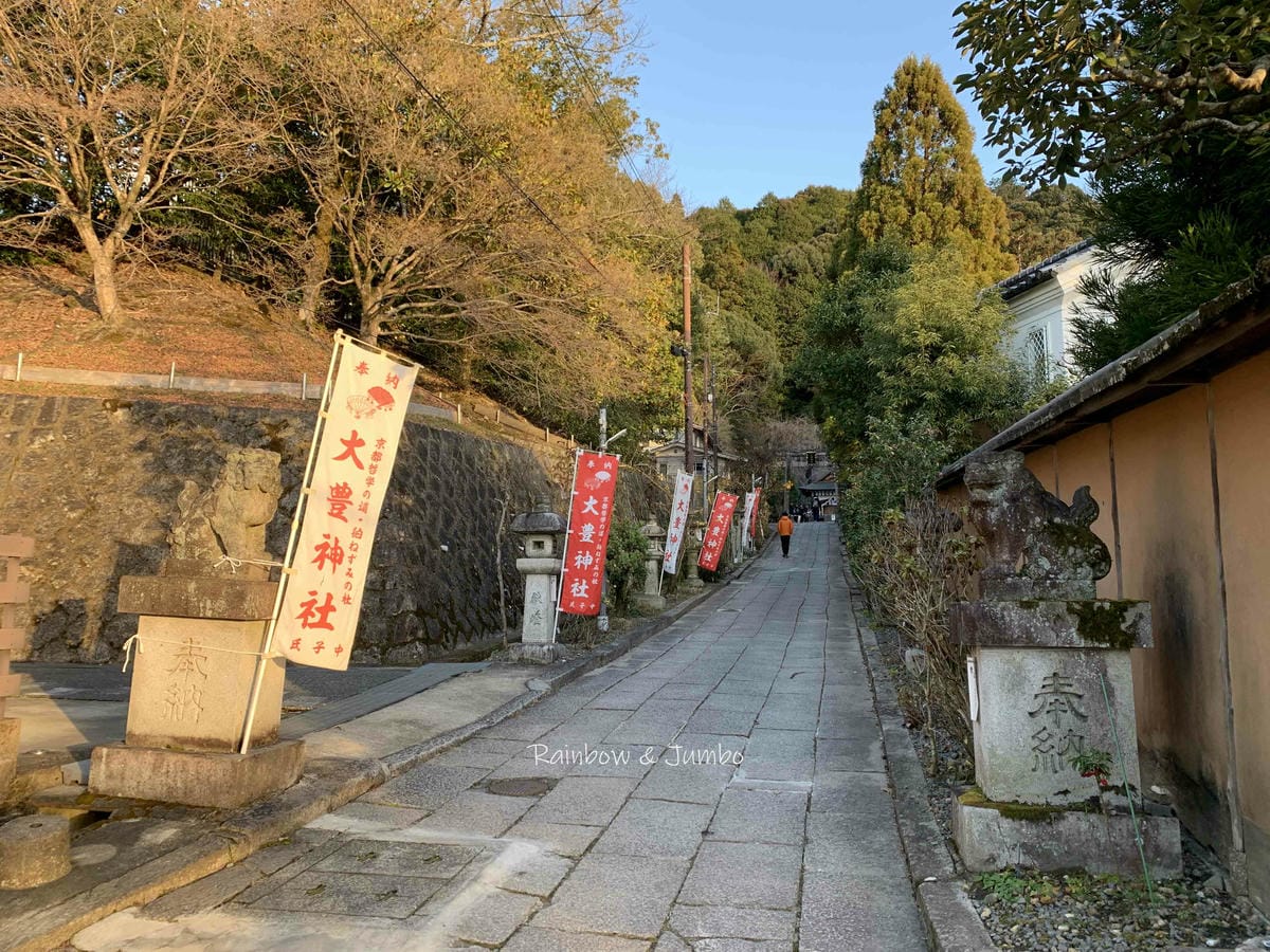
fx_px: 954
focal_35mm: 26
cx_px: 635
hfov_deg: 67.3
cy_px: 476
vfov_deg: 53.1
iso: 32
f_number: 1.8
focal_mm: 4.25
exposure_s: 1/121
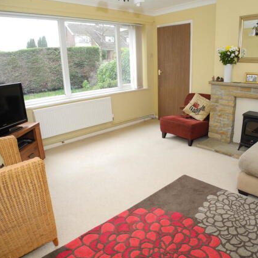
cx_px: 146
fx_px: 287
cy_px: 130
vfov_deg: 48.5
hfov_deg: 48.3
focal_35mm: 34
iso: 124
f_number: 2.8
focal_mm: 6
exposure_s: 1/30
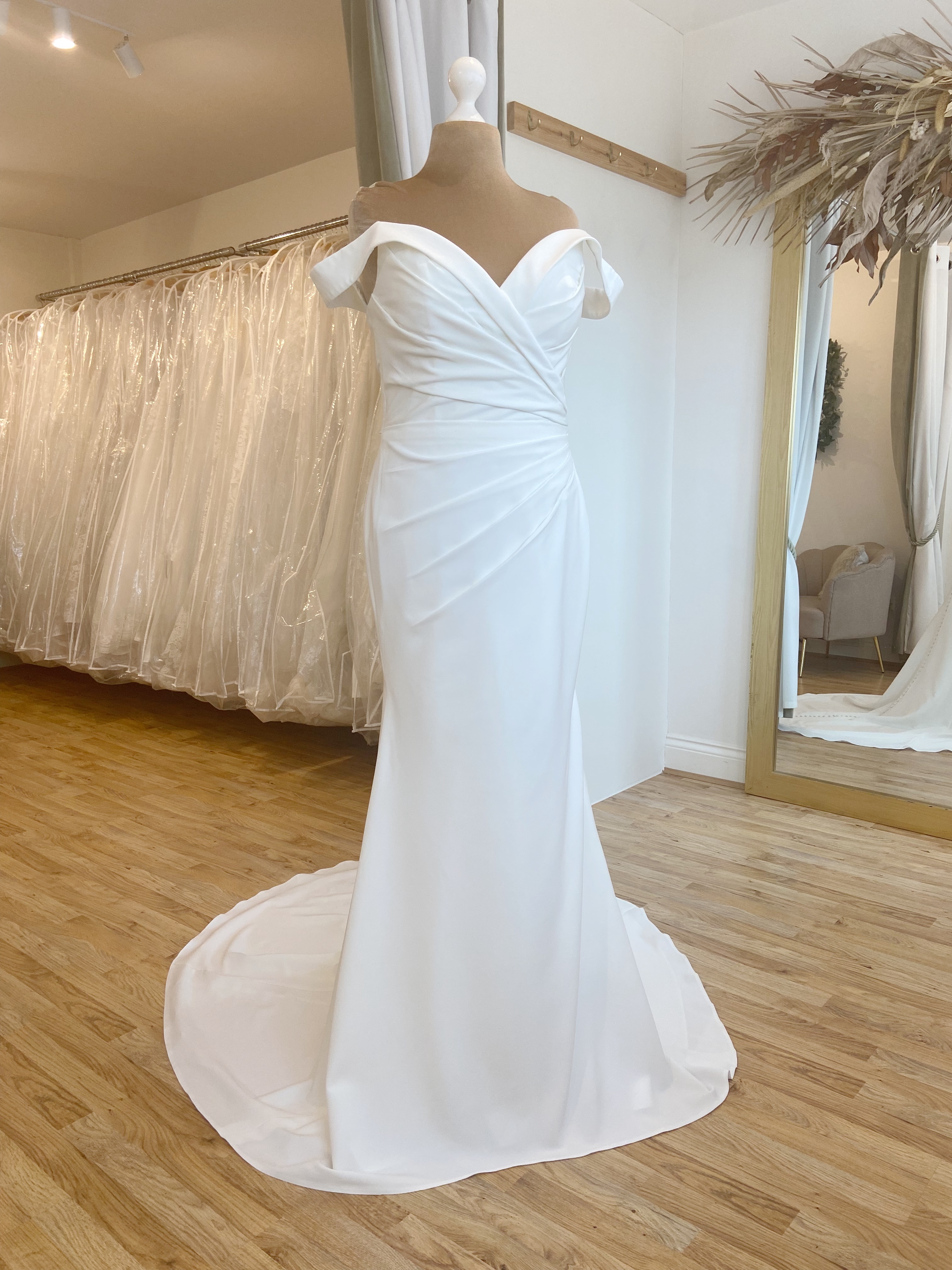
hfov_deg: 53.1
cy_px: 635
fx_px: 953
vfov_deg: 67.3
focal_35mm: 26
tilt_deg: -8.6
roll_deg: +1.6
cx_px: 476
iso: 64
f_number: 1.8
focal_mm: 4.25
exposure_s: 1/100
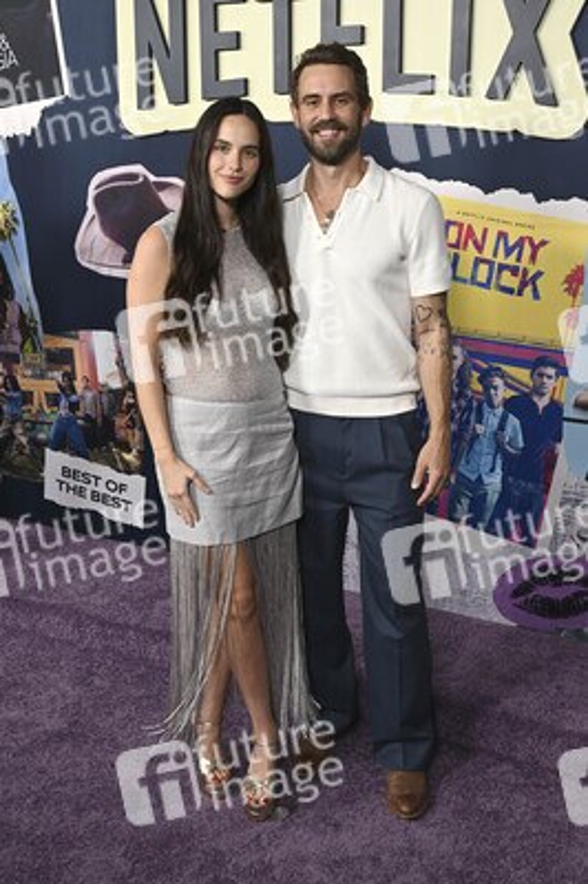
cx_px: 294
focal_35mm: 40
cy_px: 442
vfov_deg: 48.5
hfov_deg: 33.3
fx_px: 982
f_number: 6.3
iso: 1250
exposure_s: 1/250
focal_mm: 40
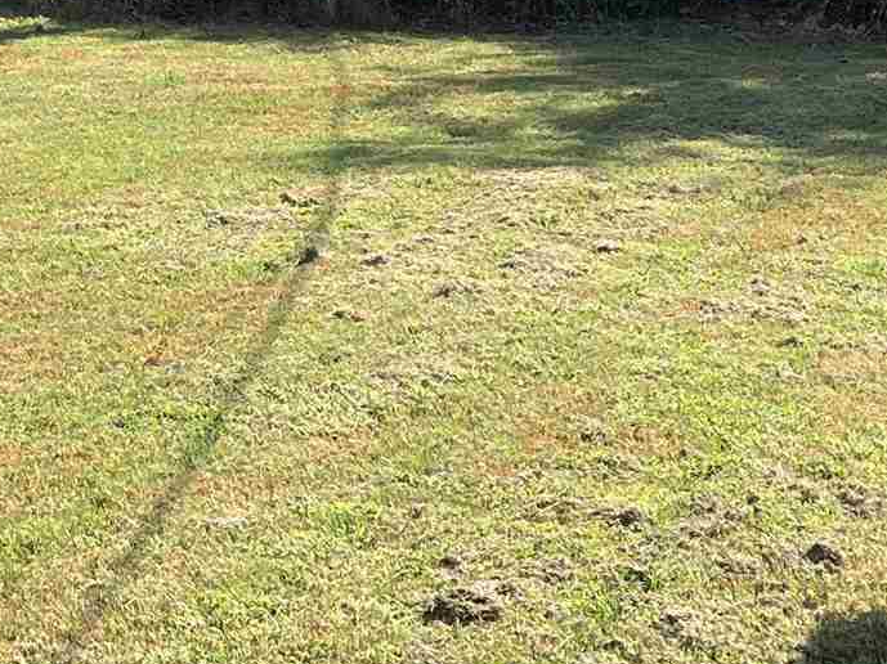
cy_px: 147
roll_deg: -1.3
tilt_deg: -9.3
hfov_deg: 16.6
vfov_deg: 12.7
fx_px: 2971
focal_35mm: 116
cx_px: -41
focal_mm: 5.7
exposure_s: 1/2165
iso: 50
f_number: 1.5
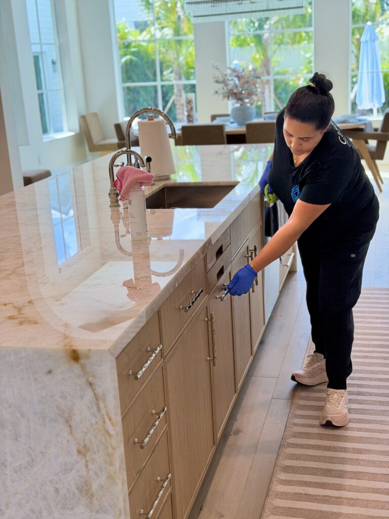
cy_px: 260
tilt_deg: -17.0
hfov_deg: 30.3
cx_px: 194
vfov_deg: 39.7
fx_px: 719
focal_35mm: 48
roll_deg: +1.5
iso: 125
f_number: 1.78
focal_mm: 6.76
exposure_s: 1/218
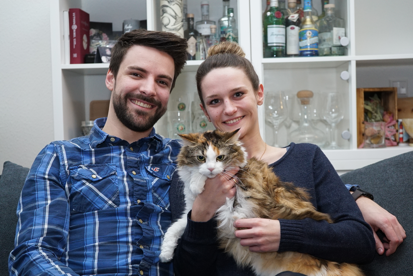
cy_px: 138
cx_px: 206
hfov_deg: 36.2
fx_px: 631
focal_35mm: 55
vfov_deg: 24.6
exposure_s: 1/125
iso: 3200
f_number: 5.6
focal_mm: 55
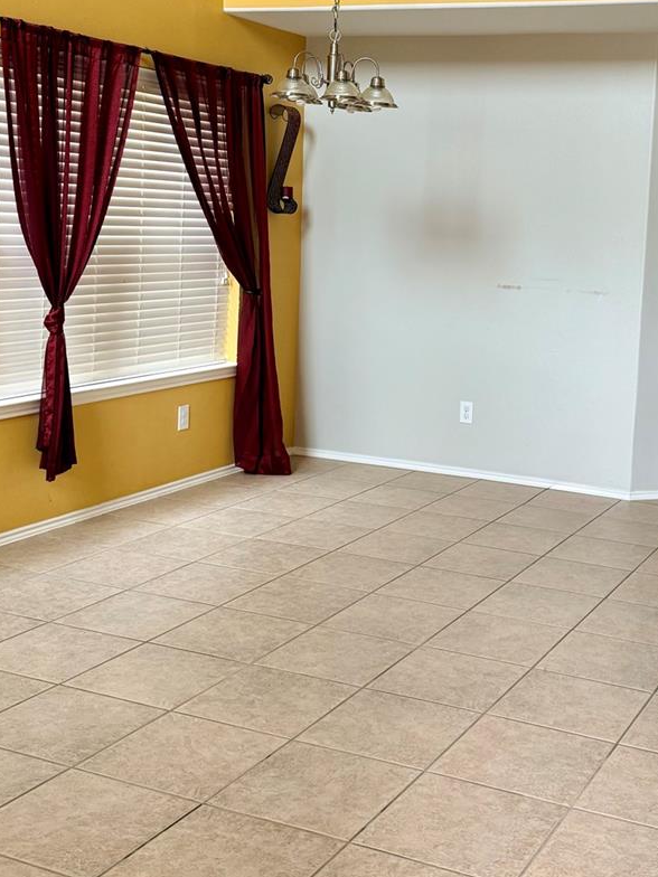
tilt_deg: -6.4
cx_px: 496
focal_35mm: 47
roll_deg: -4.0
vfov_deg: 40.1
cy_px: 312
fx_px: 1191
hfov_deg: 30.4
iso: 160
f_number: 1.78
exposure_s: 1/121
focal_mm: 6.76
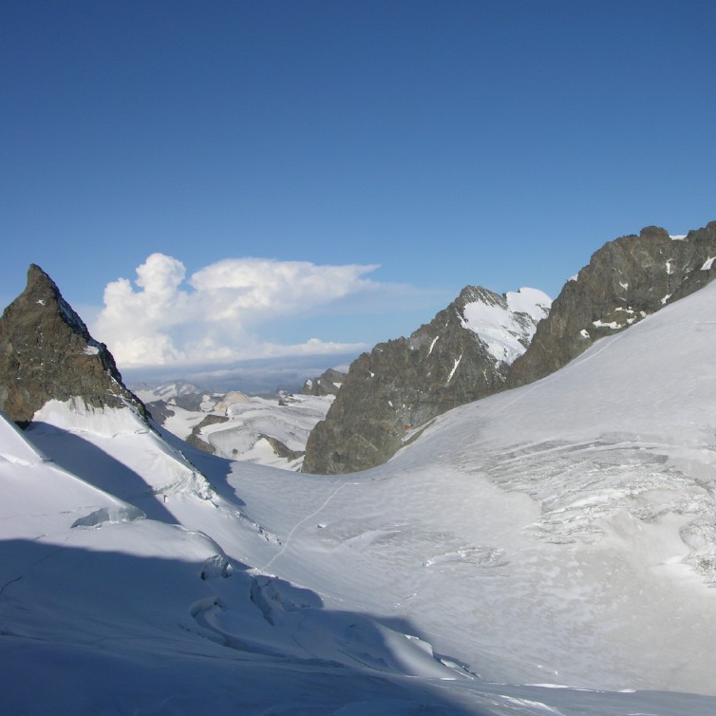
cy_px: 359
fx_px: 983
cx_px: 445
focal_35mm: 42
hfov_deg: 39.8
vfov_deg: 40.0
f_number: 8
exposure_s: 1/323
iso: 50
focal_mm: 8.9
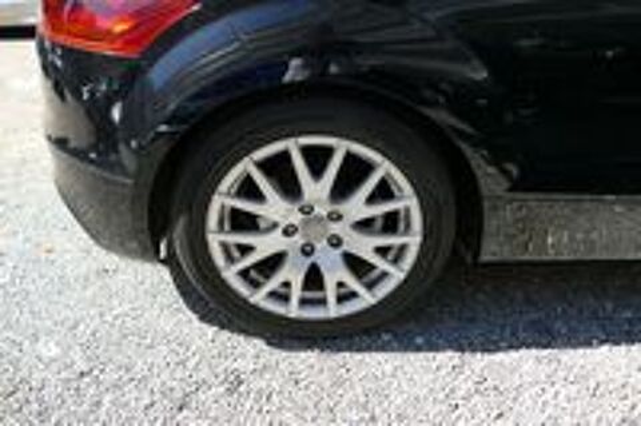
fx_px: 445
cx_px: 320
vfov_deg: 51.2
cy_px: 213
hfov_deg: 71.6
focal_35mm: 25
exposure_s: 1/640
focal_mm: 9.12
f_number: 2.8
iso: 125
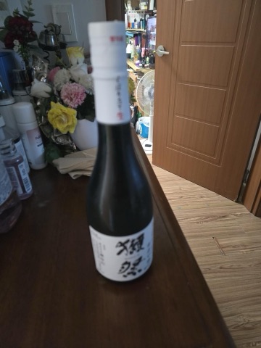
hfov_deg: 58.9
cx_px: 130
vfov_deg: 73.9
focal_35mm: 23
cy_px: 174
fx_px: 231
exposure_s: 1/40
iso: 1600
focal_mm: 6.3
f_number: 1.7
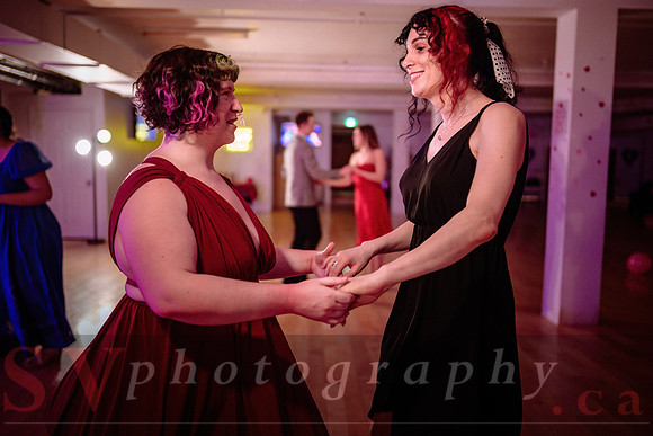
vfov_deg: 43.7
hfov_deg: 62.0
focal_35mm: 30
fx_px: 543
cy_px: 217
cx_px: 339
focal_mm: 28
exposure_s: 1/320
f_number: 1.4
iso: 2500
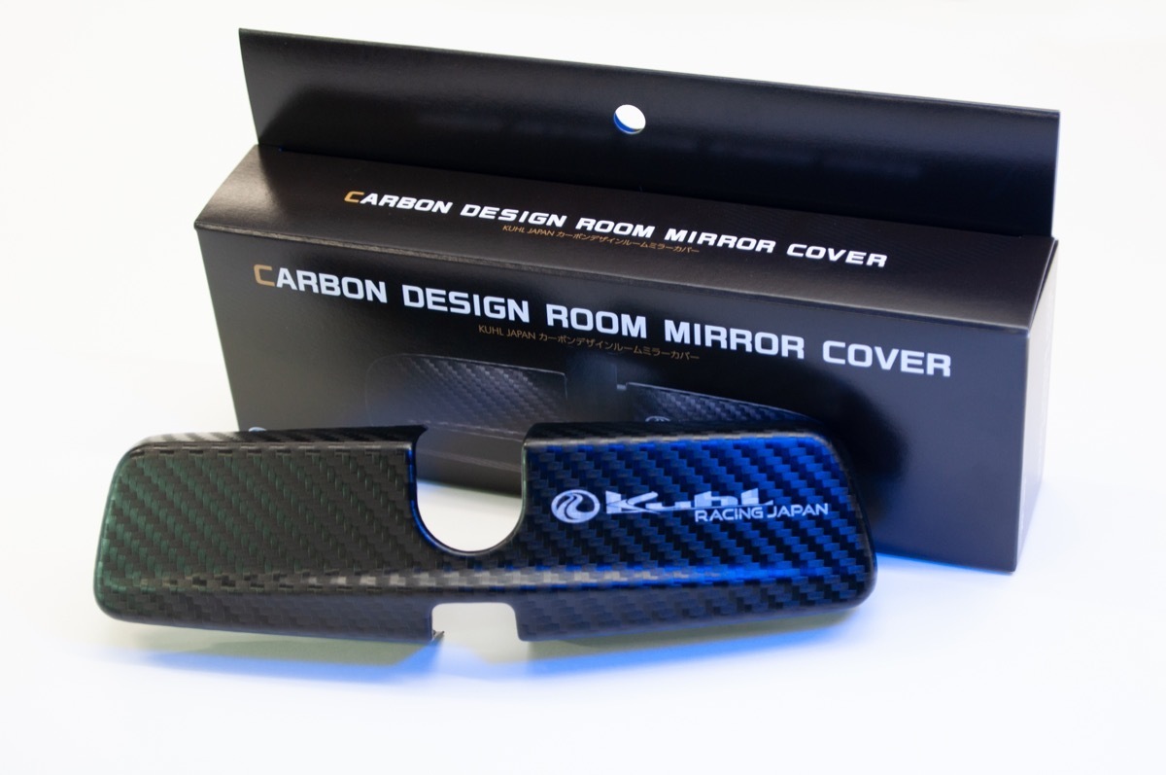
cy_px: 388
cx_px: 583
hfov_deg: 27.0
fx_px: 2426
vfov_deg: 18.1
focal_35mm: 75
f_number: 4.5
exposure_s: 1/60
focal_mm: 50
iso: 560
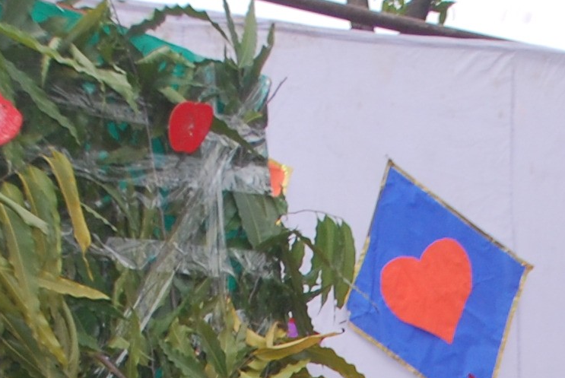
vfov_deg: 7.6
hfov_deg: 11.8
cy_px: 815
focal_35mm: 172
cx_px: 554
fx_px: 2702
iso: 200
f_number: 5.6
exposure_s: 1/125
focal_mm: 22
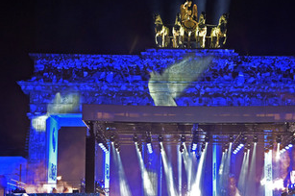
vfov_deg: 13.7
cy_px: 101
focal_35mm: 100
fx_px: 819
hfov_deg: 20.4
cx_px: 185
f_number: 5.6
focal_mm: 68
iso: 12800
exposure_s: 1/100
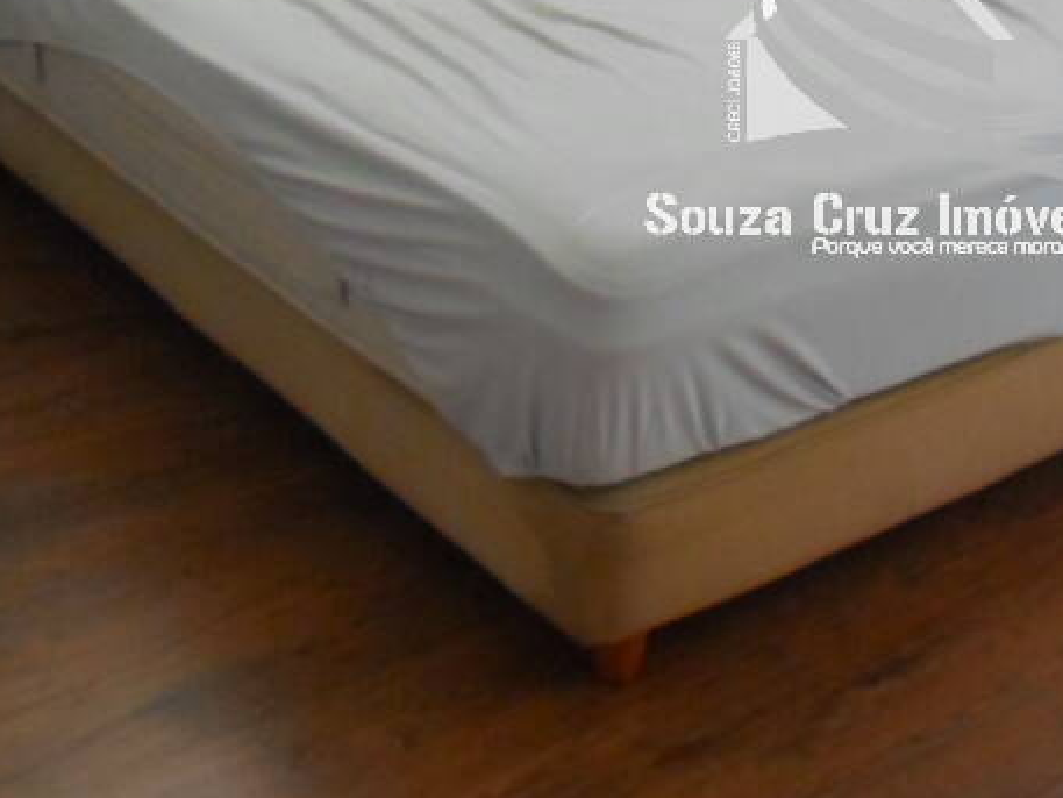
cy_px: 77
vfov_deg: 25.3
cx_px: 870
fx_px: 1720
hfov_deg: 33.2
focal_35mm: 56
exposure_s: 1/30
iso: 240
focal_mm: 4.5
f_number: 2.5
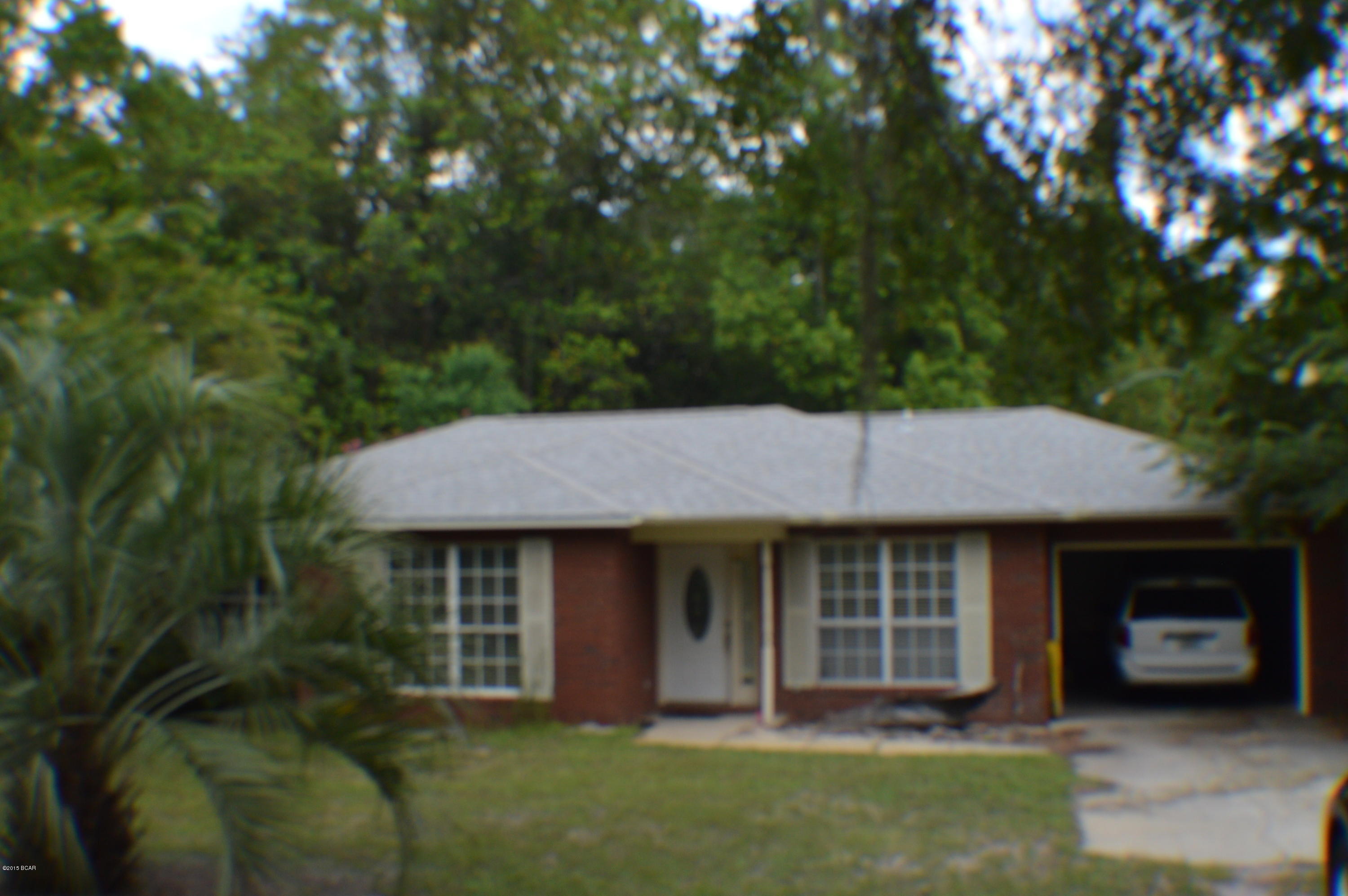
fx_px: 1683
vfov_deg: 29.8
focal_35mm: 45
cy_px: 448
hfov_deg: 43.6
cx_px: 674
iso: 400
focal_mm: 30
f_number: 4.5
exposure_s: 1/800
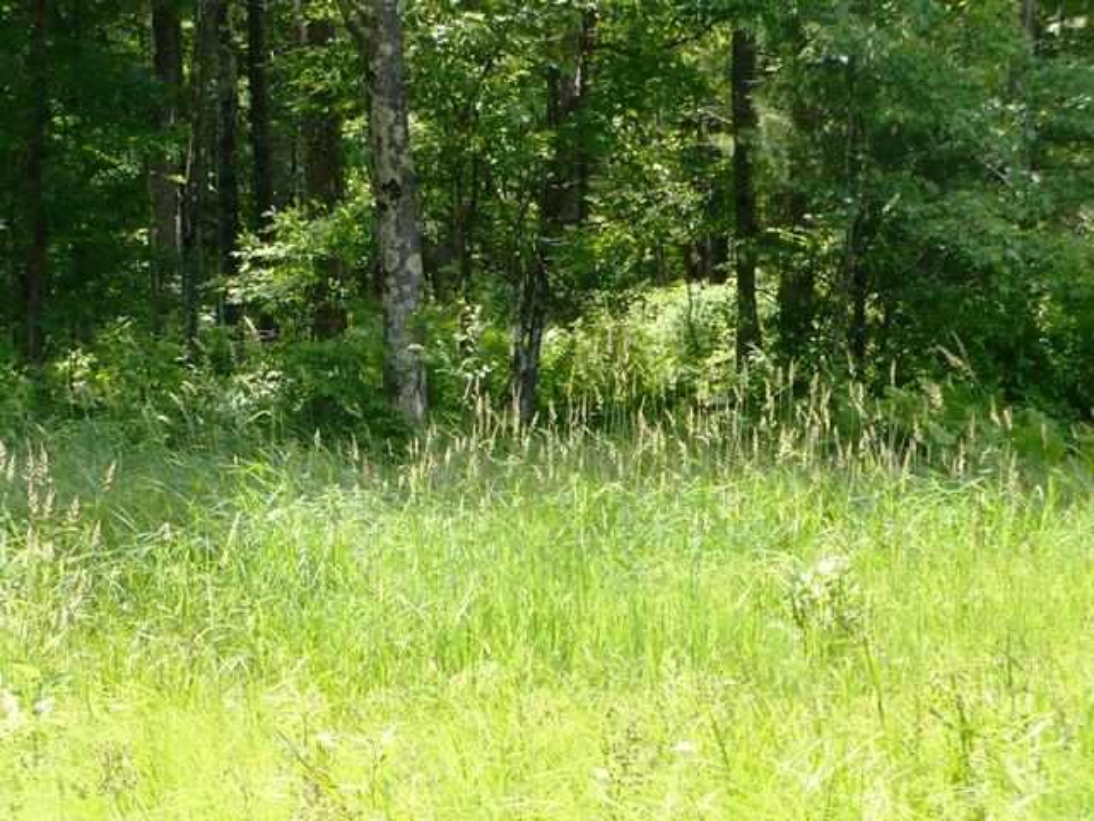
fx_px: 3508
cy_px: 410
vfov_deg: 13.3
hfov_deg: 17.7
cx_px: 547
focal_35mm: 111
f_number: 3.6
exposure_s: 1/200
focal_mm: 18.3
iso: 100
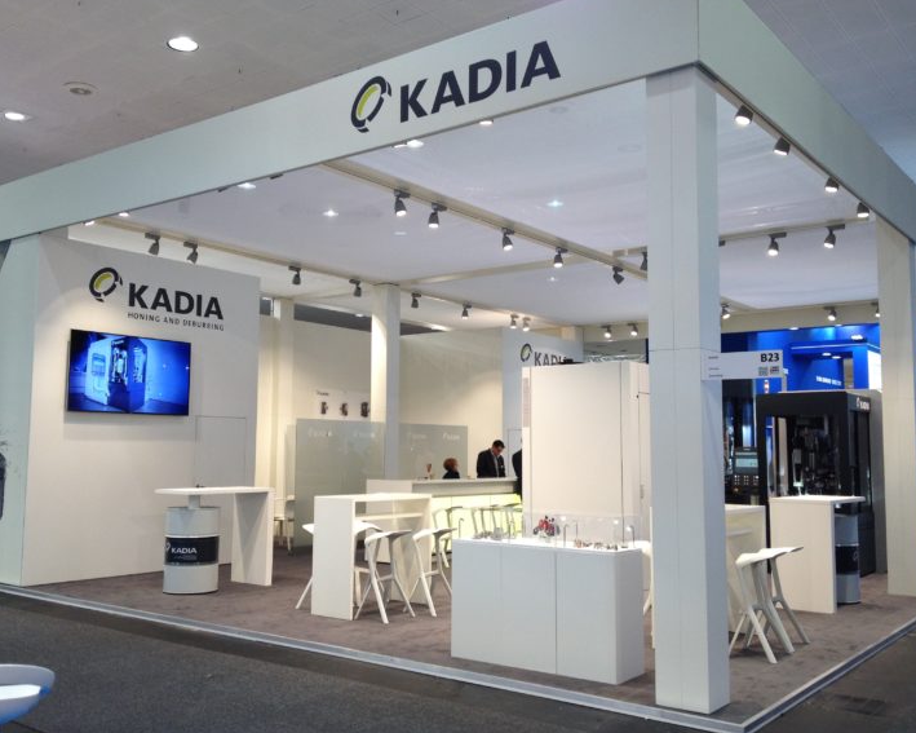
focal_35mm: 37
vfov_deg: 40.1
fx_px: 1003
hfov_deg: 49.1
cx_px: 432
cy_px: 362
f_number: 2.4
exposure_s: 1/60
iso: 64
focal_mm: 4.28
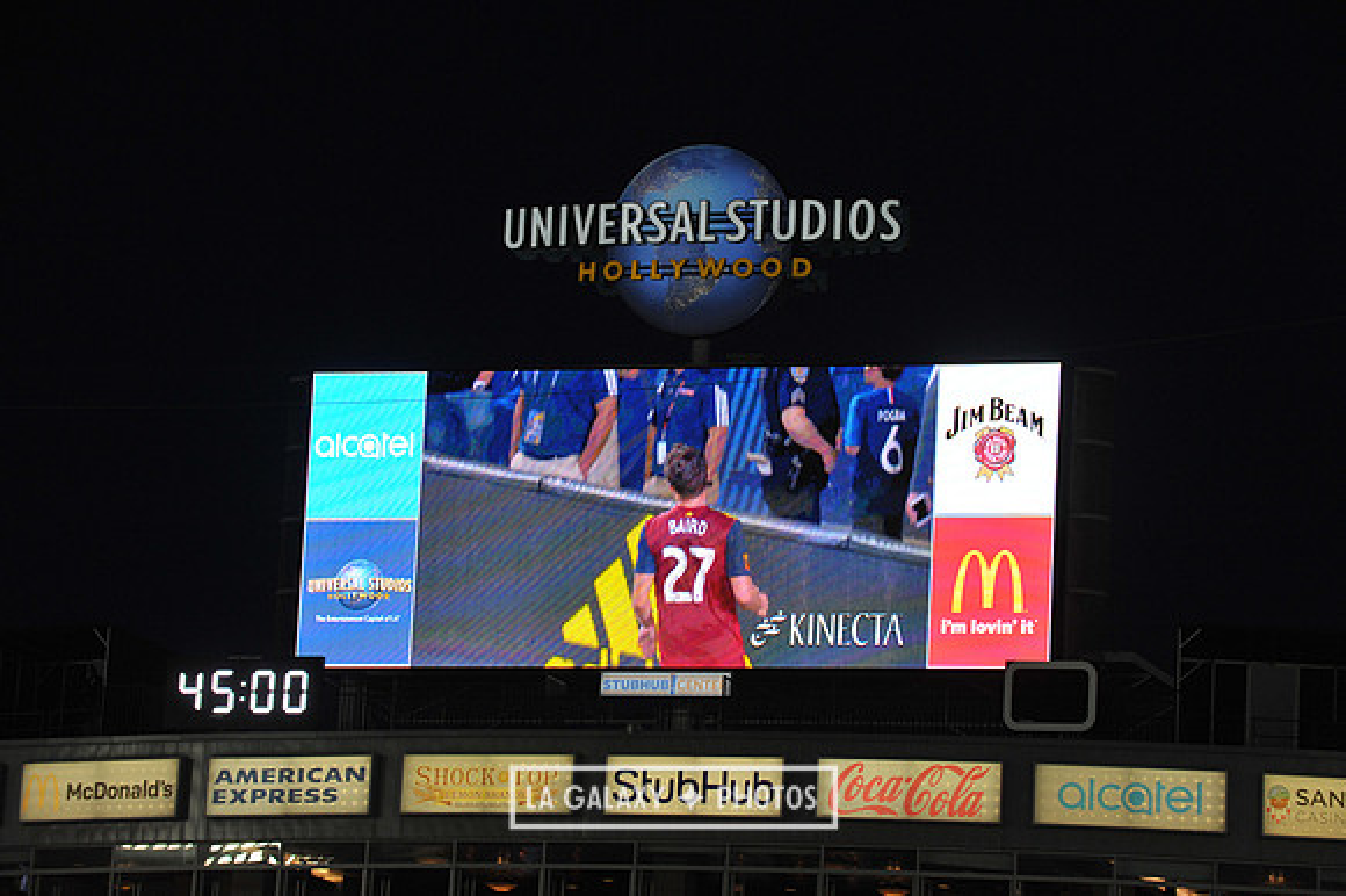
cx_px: 673
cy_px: 448
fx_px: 5979
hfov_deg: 12.8
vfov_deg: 8.6
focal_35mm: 160
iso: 1250
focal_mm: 160
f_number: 8
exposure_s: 1/250
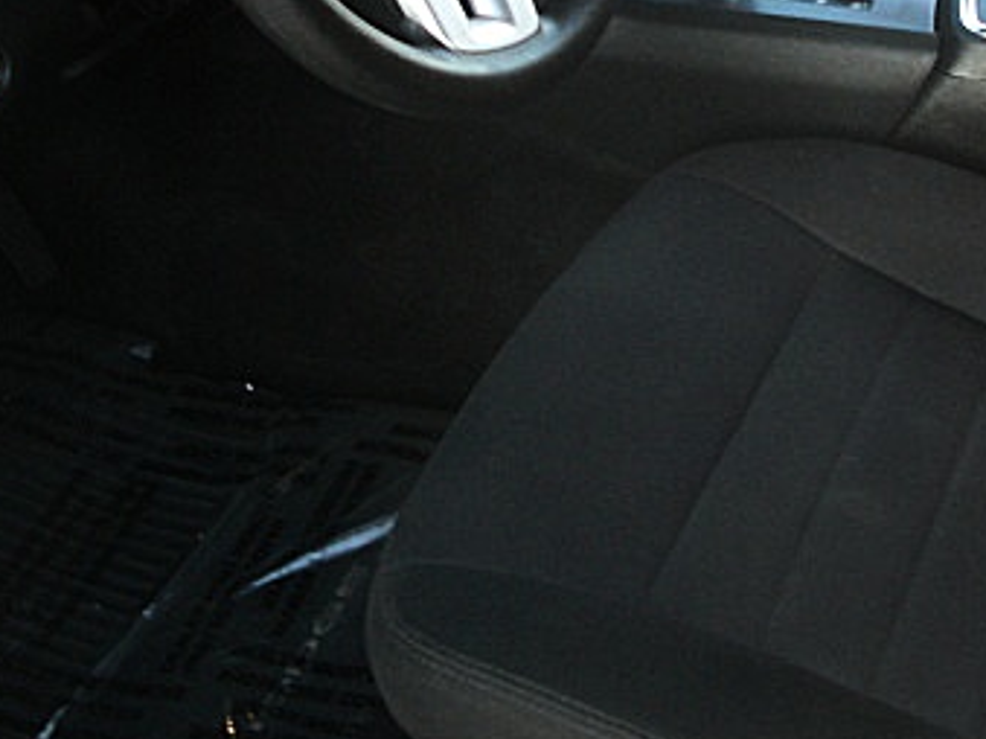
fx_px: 1936
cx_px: 724
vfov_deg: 21.1
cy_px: 61
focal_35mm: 68
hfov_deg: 28.2
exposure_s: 1/80
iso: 200
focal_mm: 6.3
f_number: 2.8
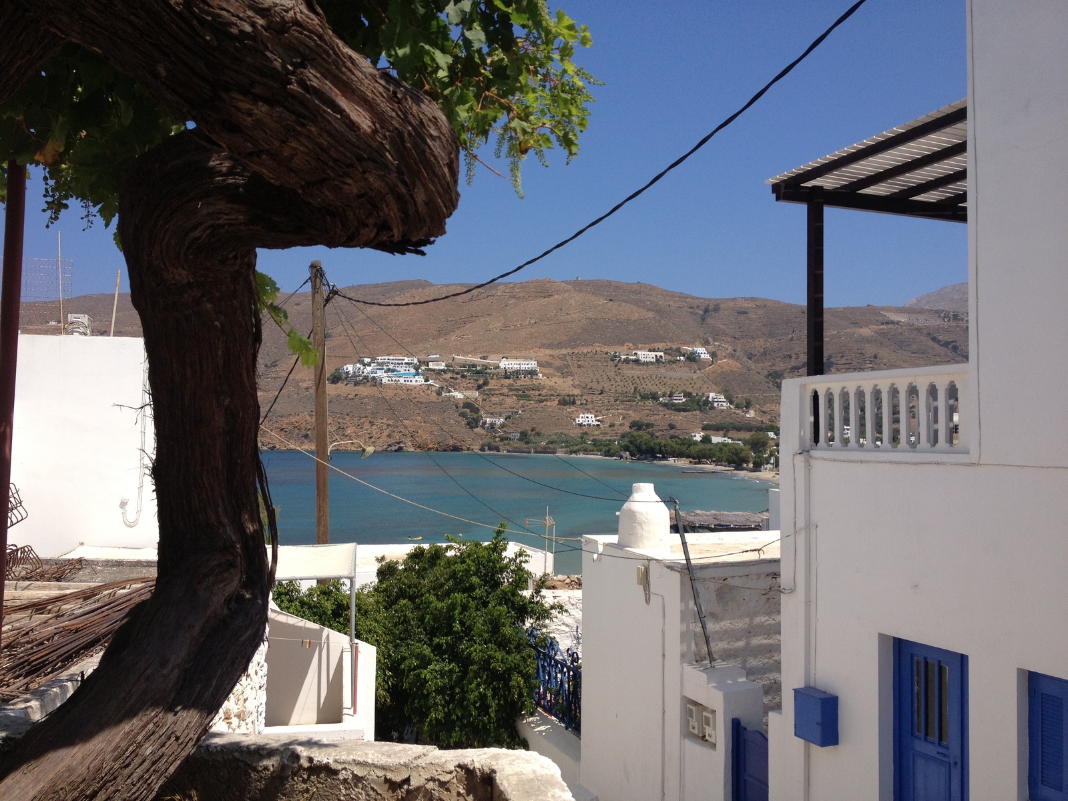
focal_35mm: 35
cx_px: 534
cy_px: 400
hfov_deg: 52.6
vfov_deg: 40.7
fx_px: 1080
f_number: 2.4
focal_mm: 4.28
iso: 50
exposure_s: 1/2123
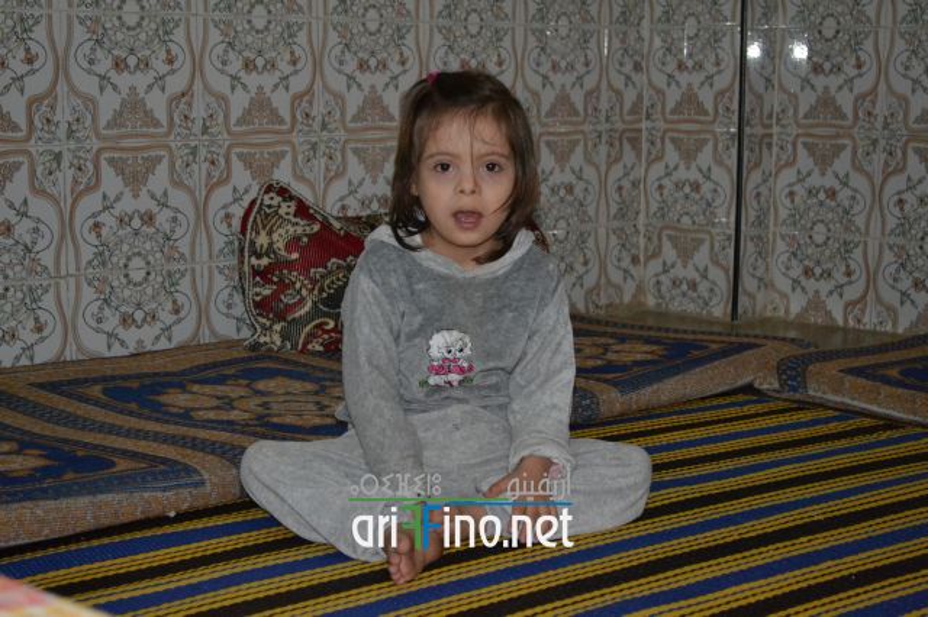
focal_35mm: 66
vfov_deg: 20.6
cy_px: 308
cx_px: 464
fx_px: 1700
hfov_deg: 30.5
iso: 3200
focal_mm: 44
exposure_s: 1/60
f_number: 5.3
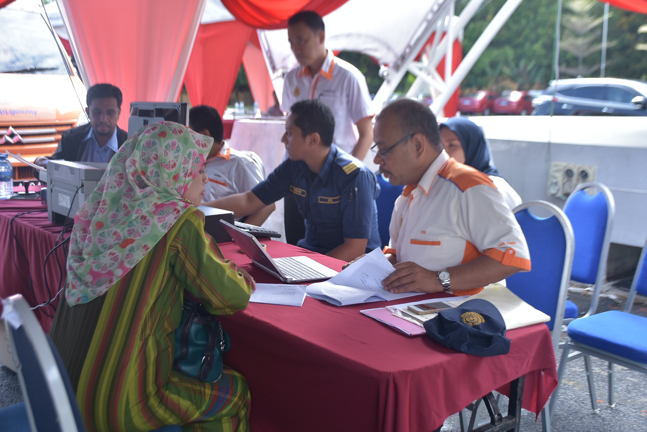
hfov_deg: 43.6
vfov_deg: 29.9
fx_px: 809
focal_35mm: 45
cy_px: 216
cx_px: 324
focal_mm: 30
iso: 160
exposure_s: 1/160
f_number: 4
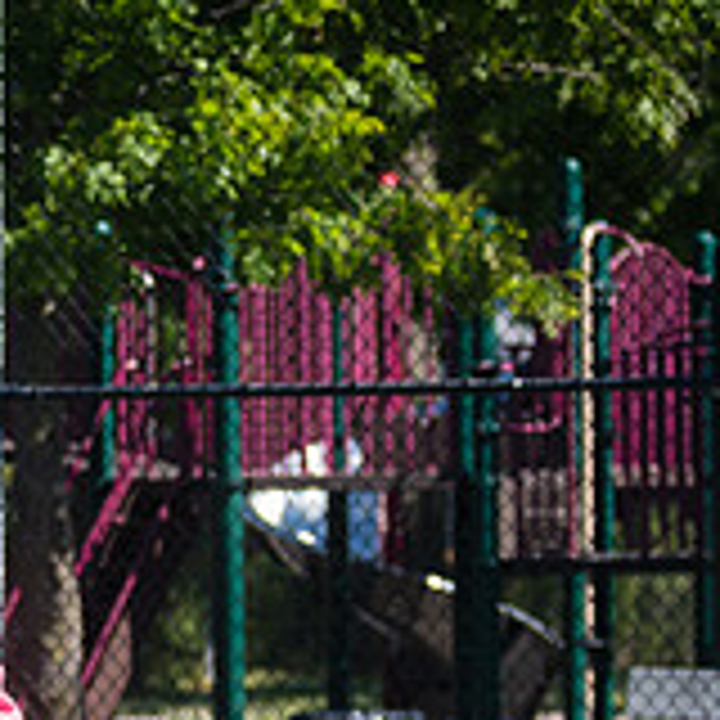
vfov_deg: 6.0
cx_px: -184
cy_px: 754
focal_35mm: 289
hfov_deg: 6.0
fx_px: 6801
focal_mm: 92
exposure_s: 1/2000
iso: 200
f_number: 3.5
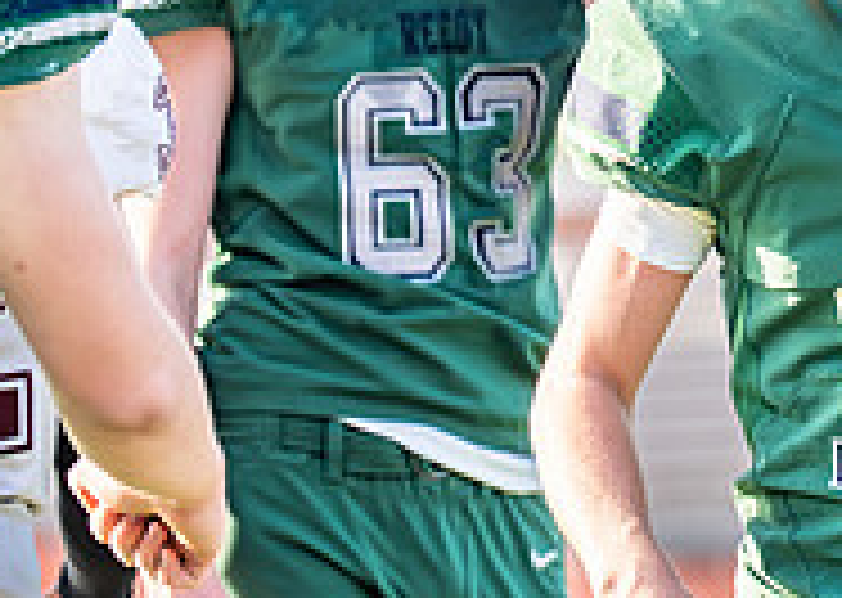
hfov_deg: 3.2
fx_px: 15283
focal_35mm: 640
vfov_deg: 2.2
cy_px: 137
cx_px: 915
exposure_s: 1/2000
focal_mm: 157
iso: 320
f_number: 2.8
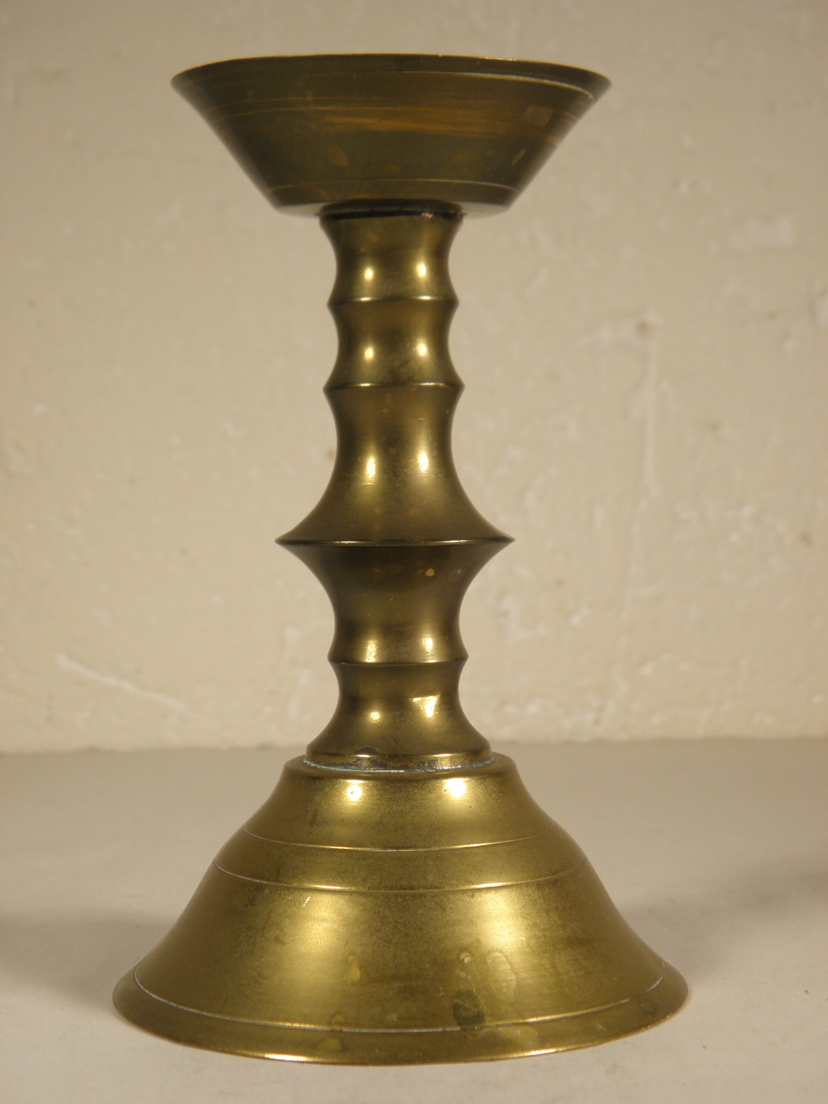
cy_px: 552
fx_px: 2169
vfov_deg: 28.6
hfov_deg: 21.6
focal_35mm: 68
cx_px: 414
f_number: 4.3
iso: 100
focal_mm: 12.2
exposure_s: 1/50
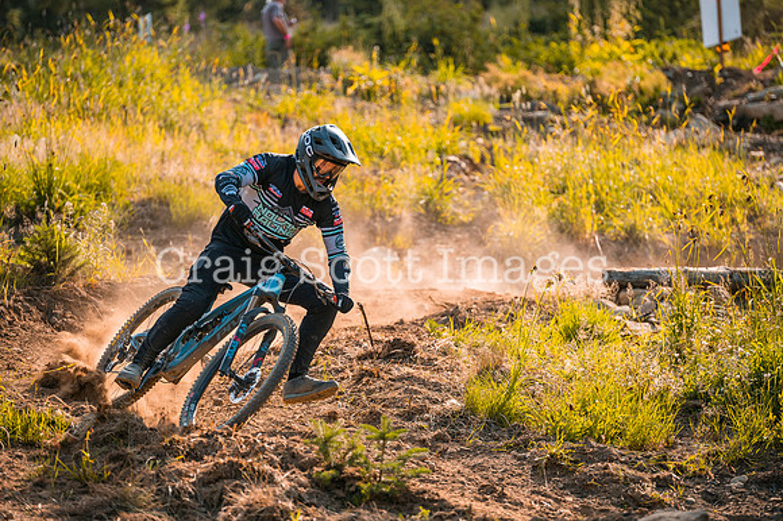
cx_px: 392
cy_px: 260
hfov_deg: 14.2
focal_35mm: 145
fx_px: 3152
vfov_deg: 9.5
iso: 180
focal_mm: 145
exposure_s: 1/1250
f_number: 2.8
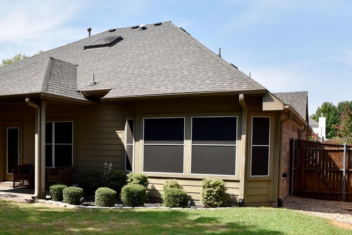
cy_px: 164
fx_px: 430
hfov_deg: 42.5
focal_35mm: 44
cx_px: 72
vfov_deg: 30.2
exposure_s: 1/200
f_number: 7.1
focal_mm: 24
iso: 100
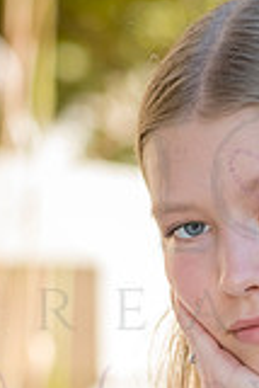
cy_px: 395
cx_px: 276
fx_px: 3392
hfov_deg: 4.4
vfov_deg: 6.5
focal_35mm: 315
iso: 400
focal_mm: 112
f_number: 5
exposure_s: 1/400
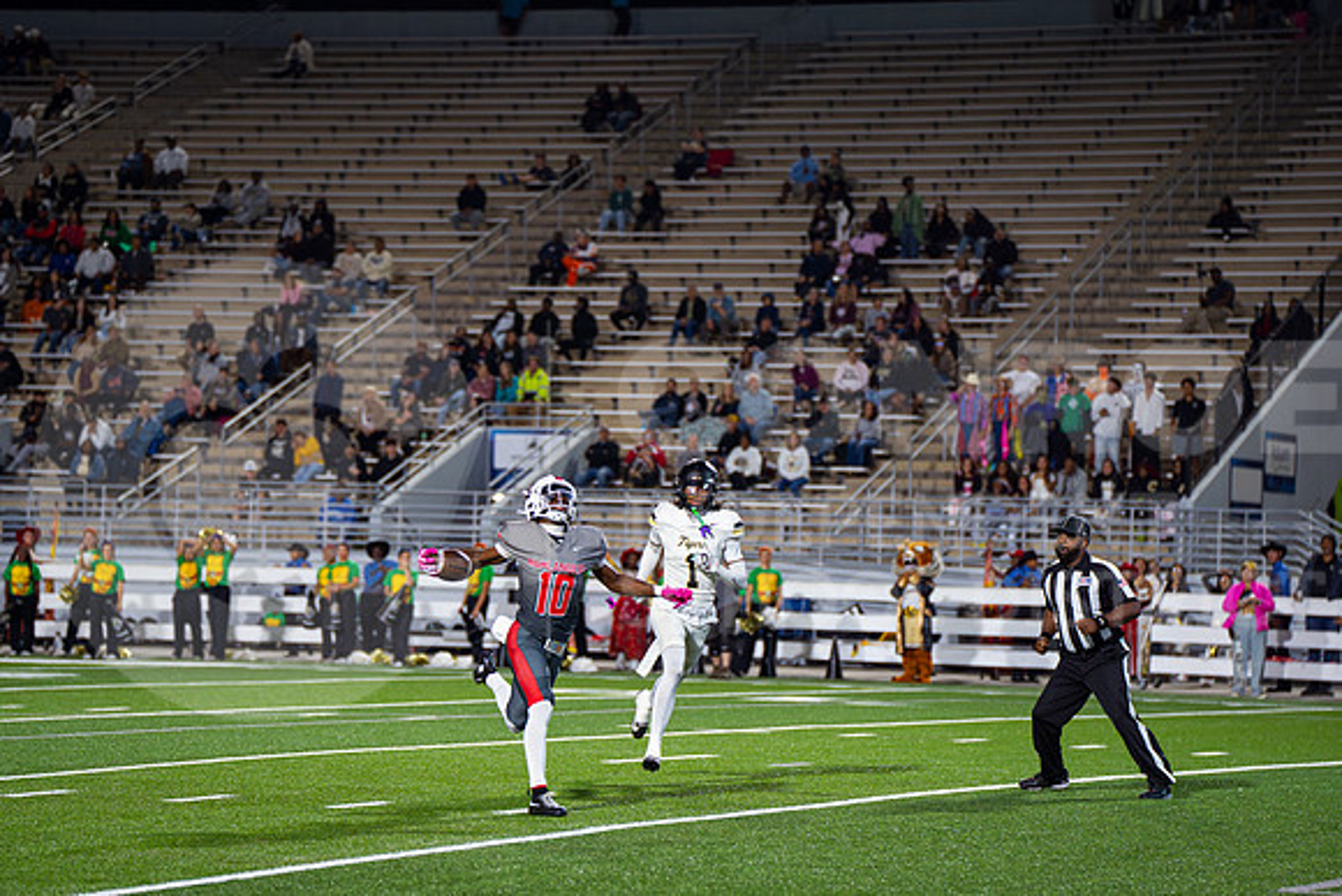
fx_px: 4959
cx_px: 671
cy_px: 448
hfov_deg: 15.4
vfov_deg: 10.3
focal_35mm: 133
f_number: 3.2
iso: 2500
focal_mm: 133
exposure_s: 1/1250
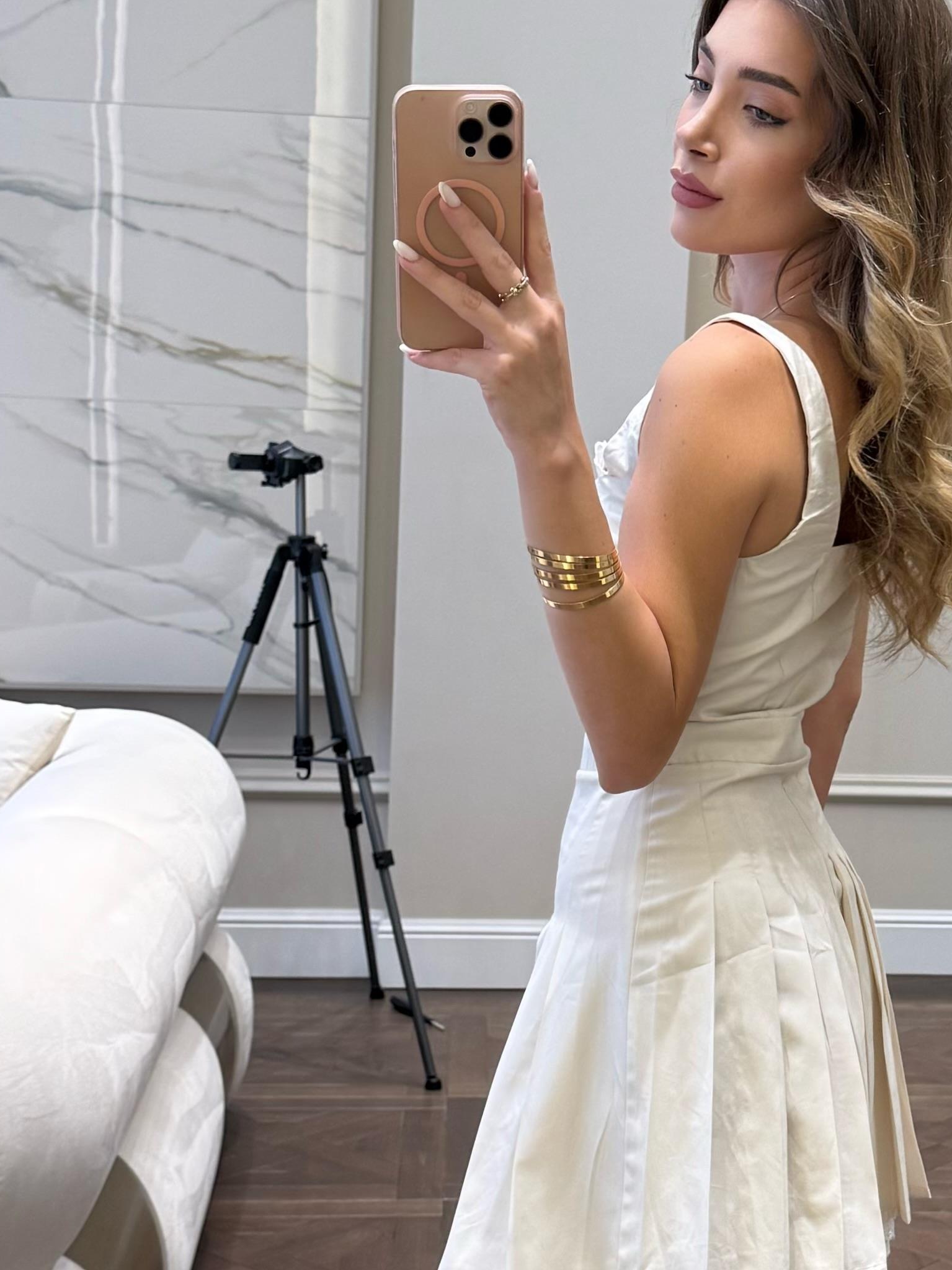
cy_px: 779
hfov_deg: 21.5
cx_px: 817
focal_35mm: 67
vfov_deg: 28.9
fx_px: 2456
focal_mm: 6.76
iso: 125
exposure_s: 1/100
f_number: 1.78
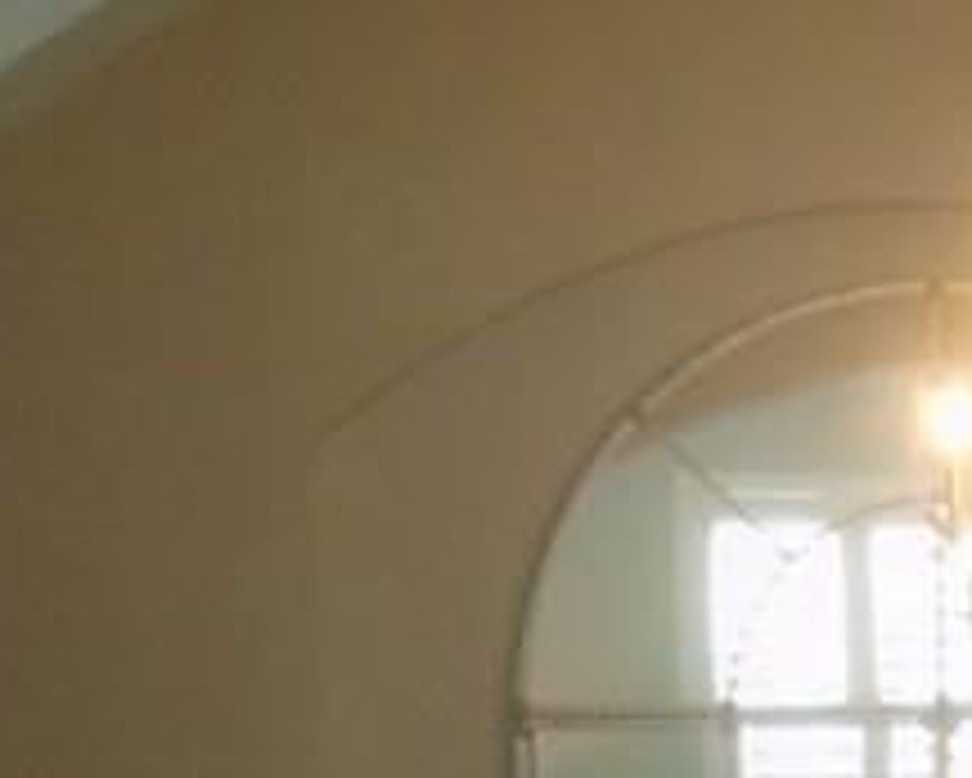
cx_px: 1242
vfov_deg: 7.9
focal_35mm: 188
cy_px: 1547
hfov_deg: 10.1
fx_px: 5411
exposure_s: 1/30
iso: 100
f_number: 3.2
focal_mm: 4.6
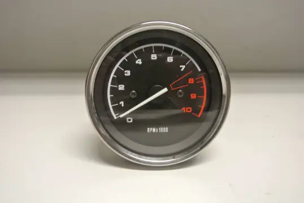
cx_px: 152
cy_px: 102
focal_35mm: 36
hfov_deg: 53.1
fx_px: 304
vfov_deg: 37.0
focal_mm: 13.6
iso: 200
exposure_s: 1/5
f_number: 4
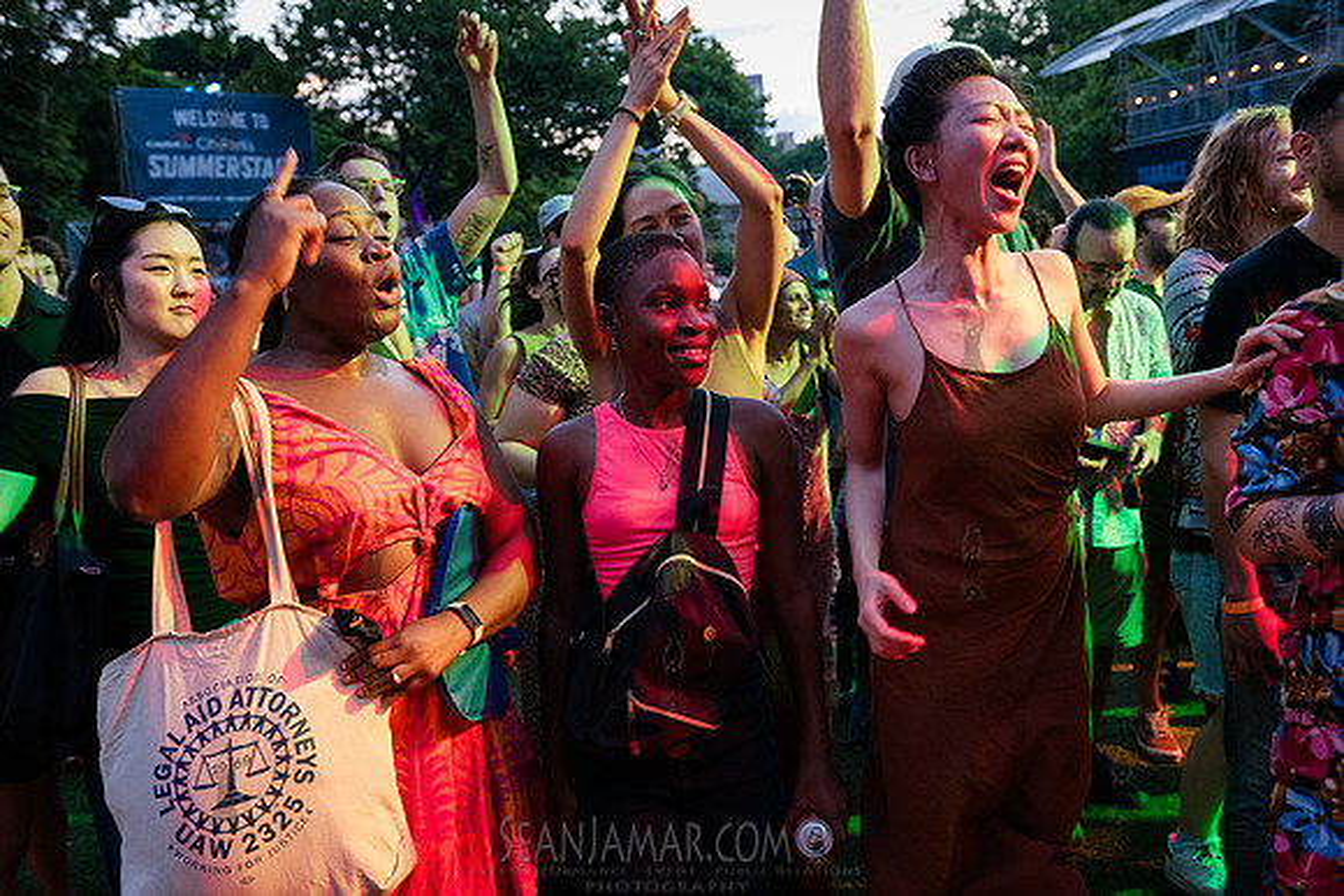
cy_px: 448
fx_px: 1195
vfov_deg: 41.1
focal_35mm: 32
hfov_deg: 58.7
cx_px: 672
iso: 4000
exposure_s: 1/250
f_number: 3.5
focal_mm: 32
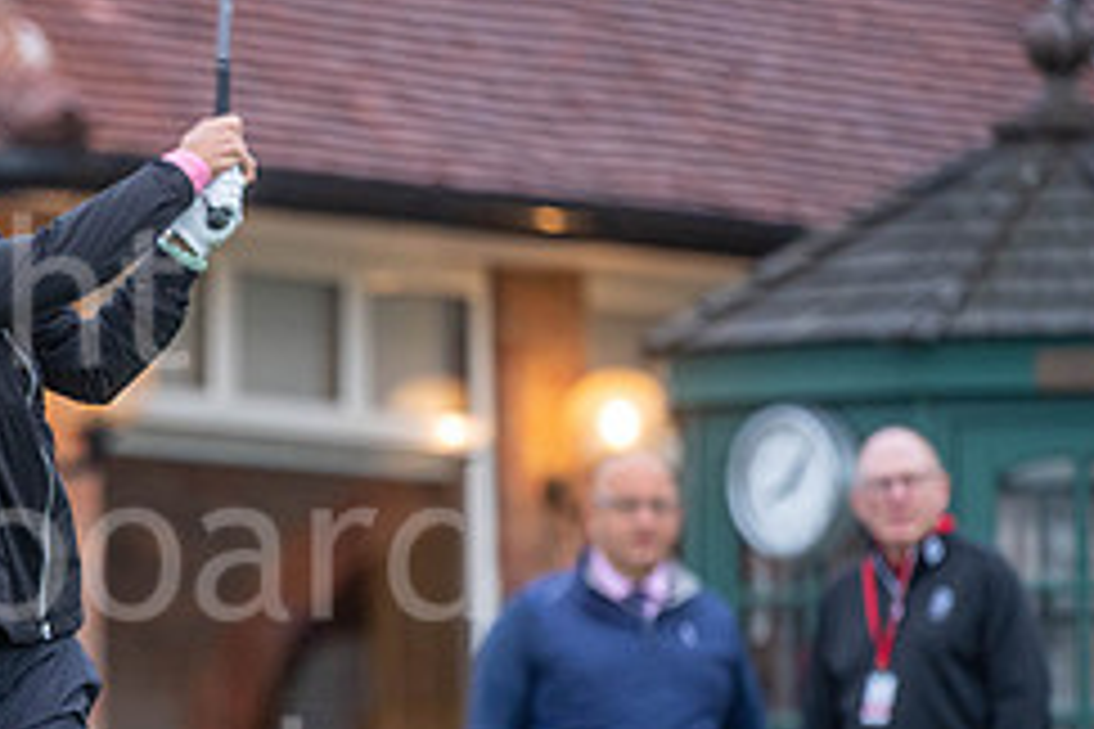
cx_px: -90
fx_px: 21787
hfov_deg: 2.9
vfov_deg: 1.9
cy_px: 587
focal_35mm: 717
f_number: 4.5
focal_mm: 300
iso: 1000
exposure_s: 1/250
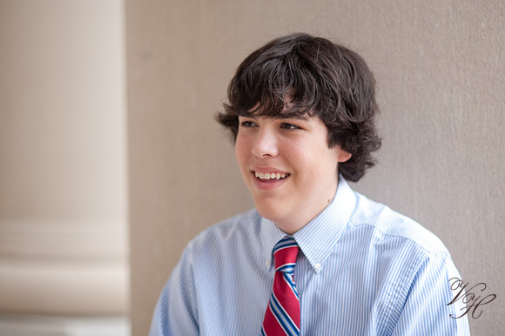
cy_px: 168
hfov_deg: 23.9
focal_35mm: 85
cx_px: 252
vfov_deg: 16.1
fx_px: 1192
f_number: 1.8
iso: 200
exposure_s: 1/250
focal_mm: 85
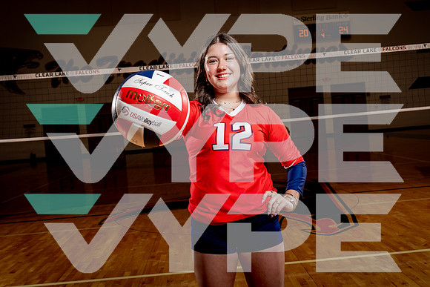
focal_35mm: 37
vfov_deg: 35.7
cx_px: 211
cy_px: 135
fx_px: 445
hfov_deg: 51.6
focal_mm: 32
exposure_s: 1/250
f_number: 5.6
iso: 125
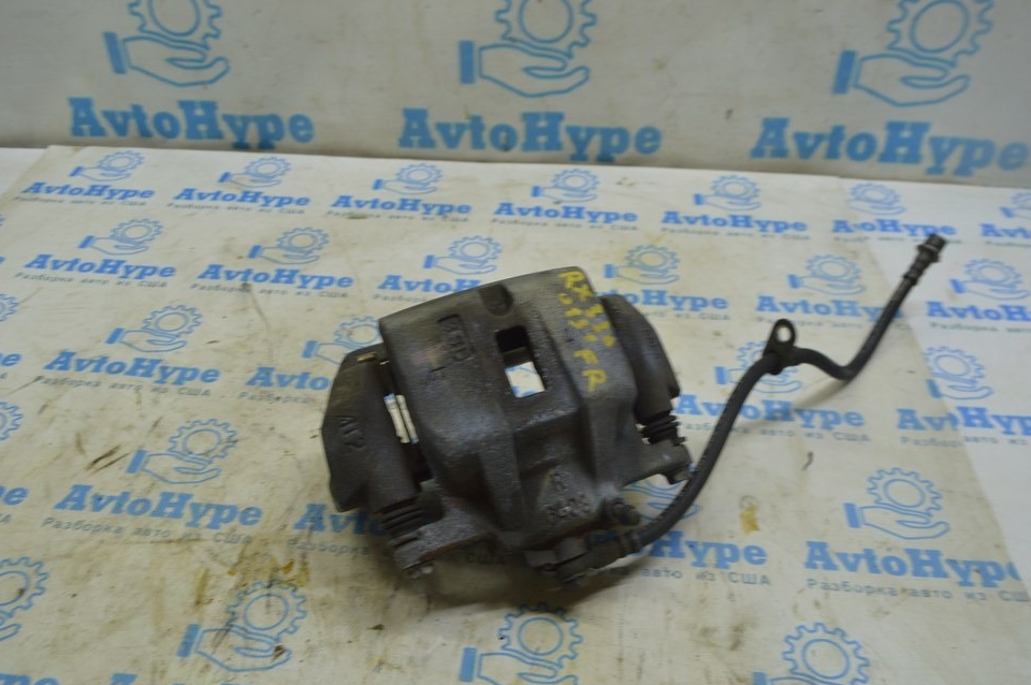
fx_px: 915
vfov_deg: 41.0
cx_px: 487
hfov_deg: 58.7
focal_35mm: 32
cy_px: 362
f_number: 5.6
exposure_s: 1/40
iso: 400
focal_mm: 20
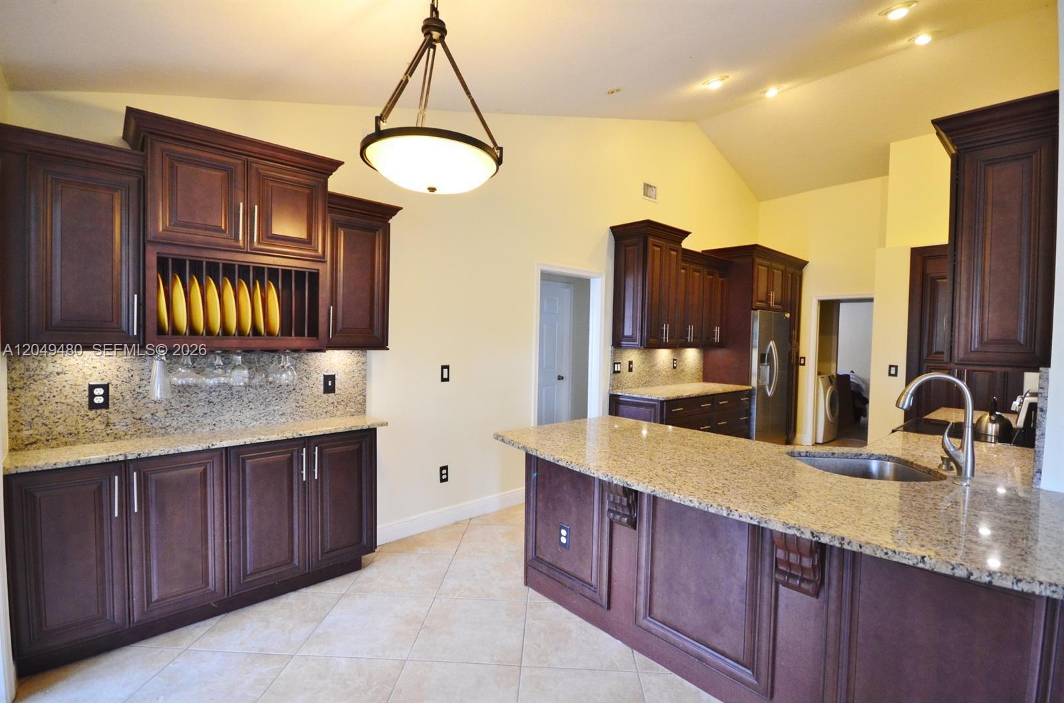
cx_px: 532
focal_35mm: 15
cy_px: 352
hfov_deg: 100.6
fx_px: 442
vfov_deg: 77.0
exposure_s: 1/40
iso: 800
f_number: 4
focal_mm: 10
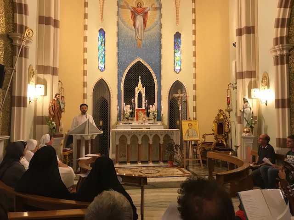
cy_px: 110
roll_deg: +0.0
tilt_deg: +4.3
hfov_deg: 63.4
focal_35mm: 28
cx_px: 147
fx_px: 238
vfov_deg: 49.7
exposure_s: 1/17
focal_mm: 3.99
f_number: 1.8
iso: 80
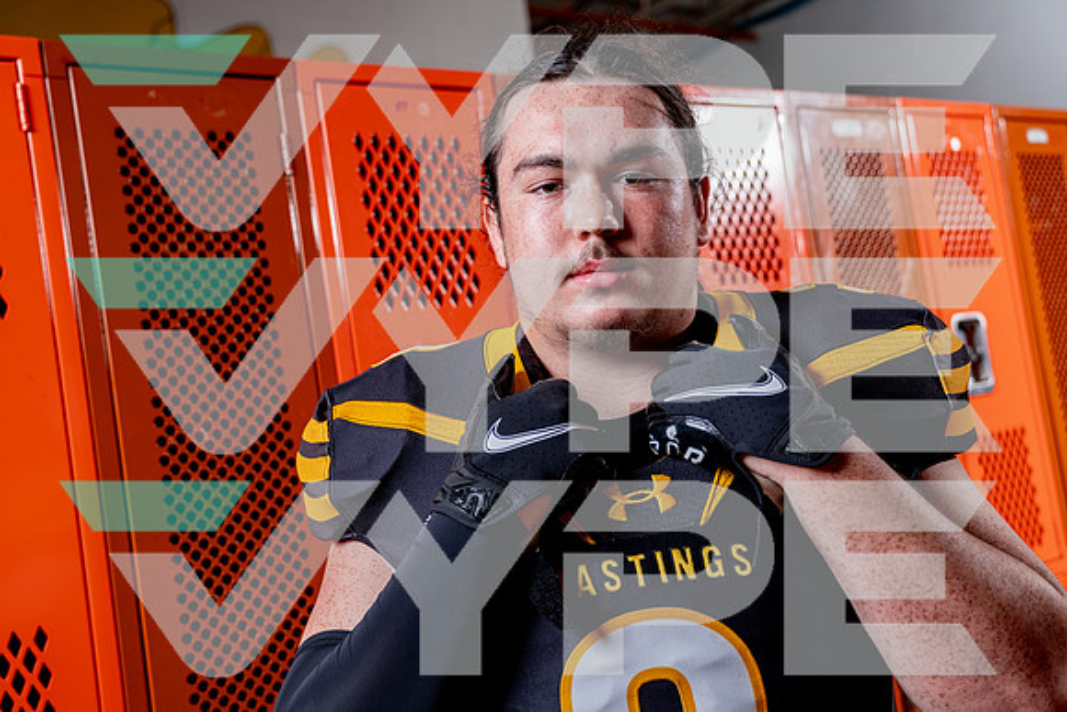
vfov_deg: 31.4
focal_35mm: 43
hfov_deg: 45.6
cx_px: 534
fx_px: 1268
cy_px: 356
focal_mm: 41
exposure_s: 1/250
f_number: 4
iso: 100
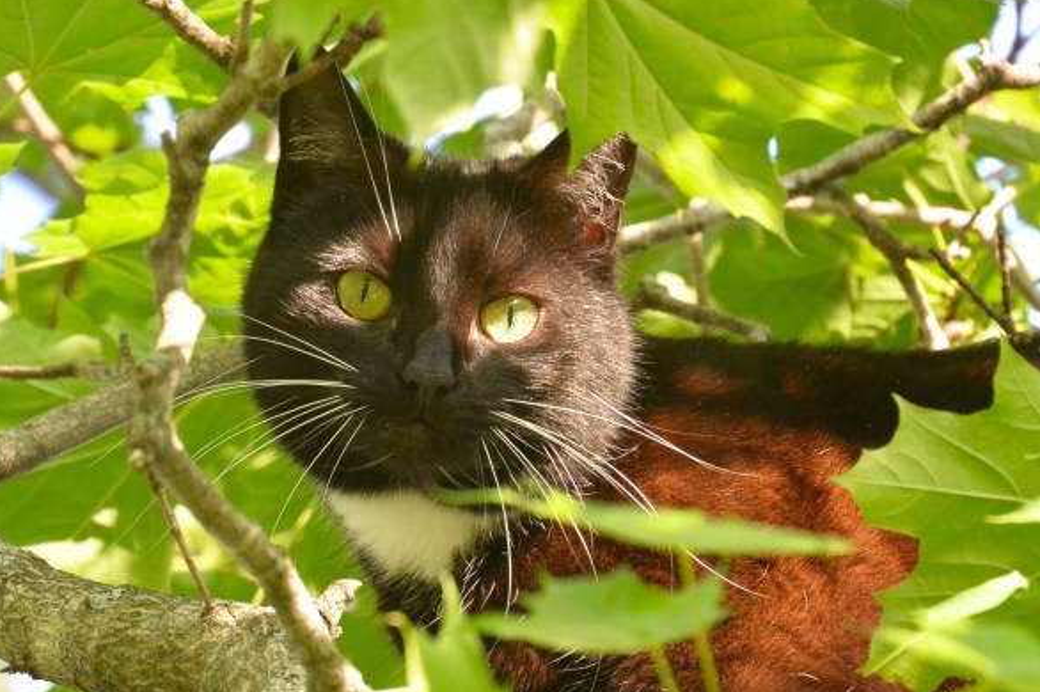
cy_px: 422
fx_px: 9816
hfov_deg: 6.1
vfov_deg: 4.0
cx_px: 555
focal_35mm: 340
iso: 720
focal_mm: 100.9
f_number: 5.3
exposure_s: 1/200
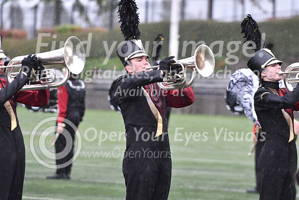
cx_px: 150
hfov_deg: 6.9
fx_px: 2492
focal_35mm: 300
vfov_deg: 4.6
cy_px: 100
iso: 1000
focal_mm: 200
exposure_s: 1/400
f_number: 4
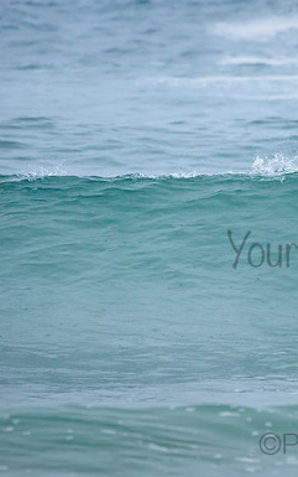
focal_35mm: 942
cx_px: 436
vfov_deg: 2.2
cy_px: 227
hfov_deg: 1.4
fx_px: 12227
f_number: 5.6
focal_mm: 500
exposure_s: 1/1250
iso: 1600
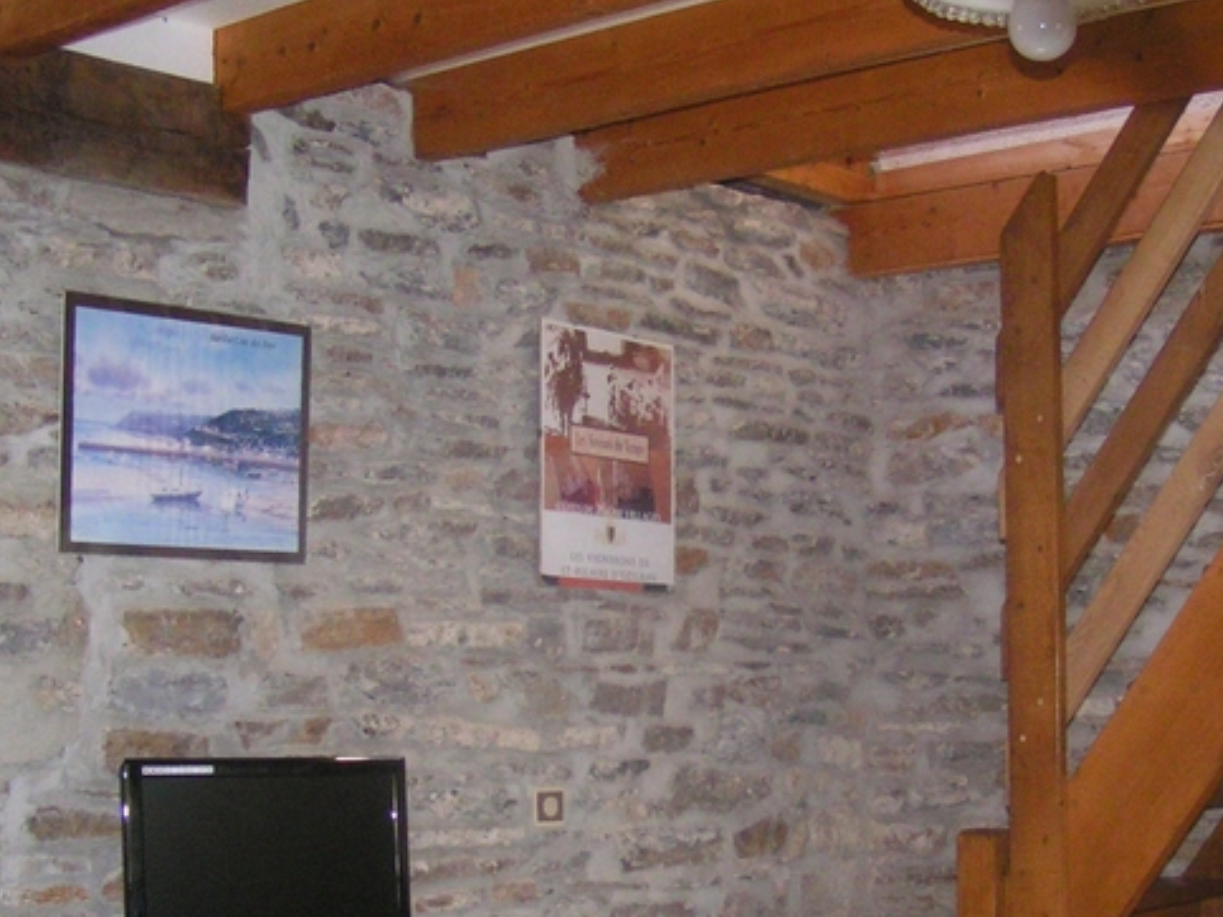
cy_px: 689
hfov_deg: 30.7
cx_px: 648
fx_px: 2225
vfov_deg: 23.0
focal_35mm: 63
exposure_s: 1/40
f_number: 2.8
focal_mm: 5.8
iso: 200
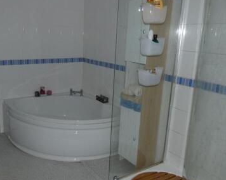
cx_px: 81
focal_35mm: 32
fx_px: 214
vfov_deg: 45.7
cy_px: 91
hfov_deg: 54.9
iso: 80
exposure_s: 1/50
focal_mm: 3.6
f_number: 2.8
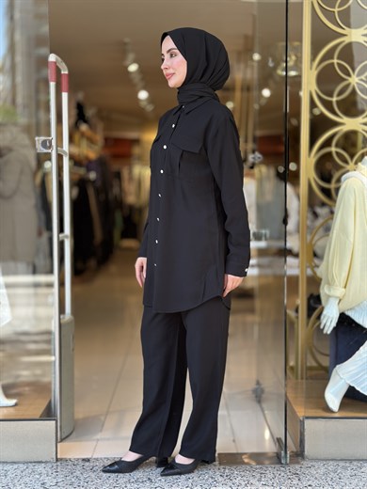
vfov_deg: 39.7
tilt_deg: -3.6
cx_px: 184
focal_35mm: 48
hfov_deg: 30.3
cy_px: 244
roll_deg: -1.0
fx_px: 679
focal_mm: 6.86
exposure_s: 1/229
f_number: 1.78
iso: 80
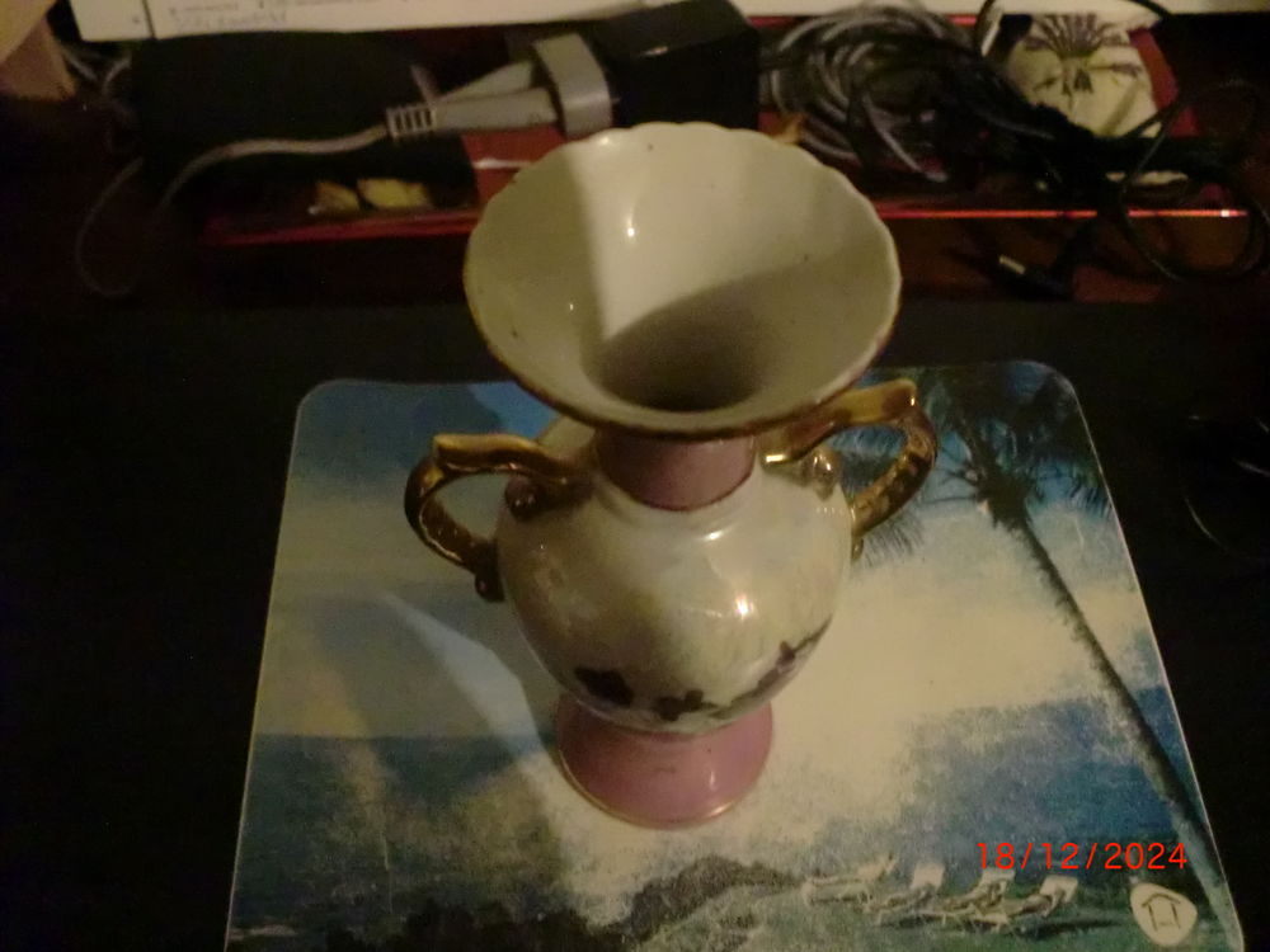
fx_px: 1284
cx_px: 635
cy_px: 476
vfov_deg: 40.7
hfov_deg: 52.6
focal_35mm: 35
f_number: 3.1
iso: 1600
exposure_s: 1/40
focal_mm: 6.3
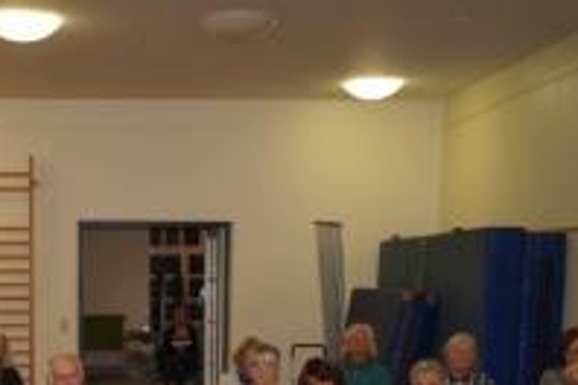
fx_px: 979
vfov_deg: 21.3
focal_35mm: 61
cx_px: 123
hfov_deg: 32.1
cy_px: 408
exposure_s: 1/160
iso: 800
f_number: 3.5
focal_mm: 18
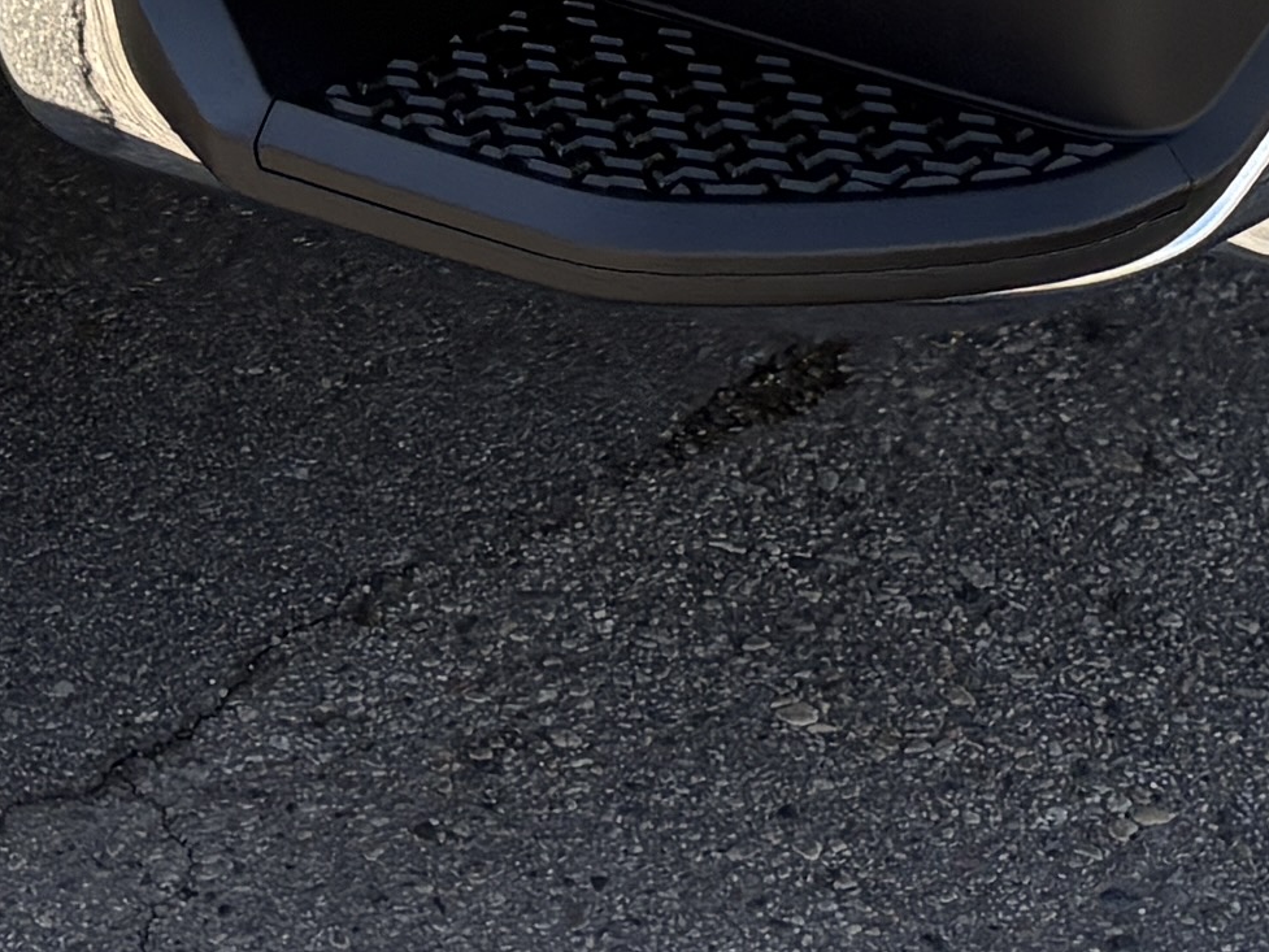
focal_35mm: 152
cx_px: 23
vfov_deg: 8.7
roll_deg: -2.9
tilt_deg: -8.5
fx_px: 5573
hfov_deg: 12.8
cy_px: -1438
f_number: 1.6
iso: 64
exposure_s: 1/1799
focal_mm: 5.96
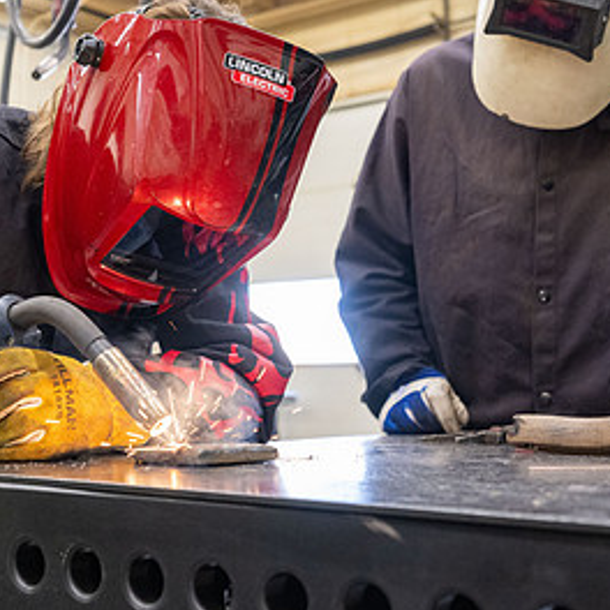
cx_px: 206
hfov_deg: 30.3
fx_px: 1116
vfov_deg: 30.5
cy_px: 253
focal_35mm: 56
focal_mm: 30
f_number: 4
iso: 2000
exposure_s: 1/200
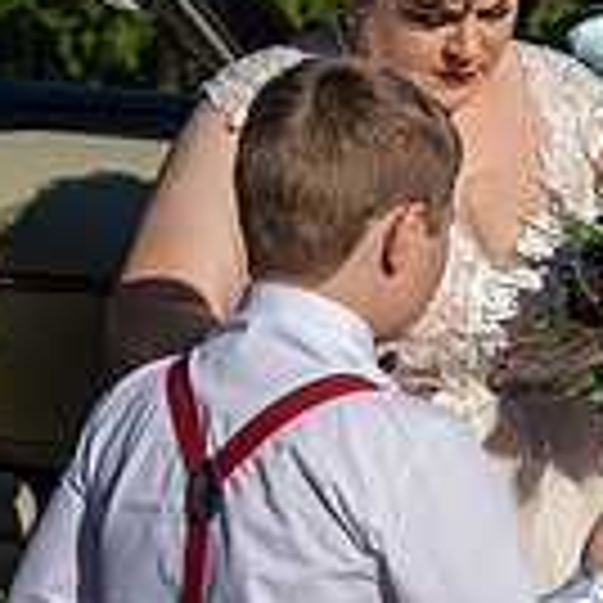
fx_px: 2818
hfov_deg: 12.1
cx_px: 542
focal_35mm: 143
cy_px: 374
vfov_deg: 12.2
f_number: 4.5
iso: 800
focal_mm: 50
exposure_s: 1/8000
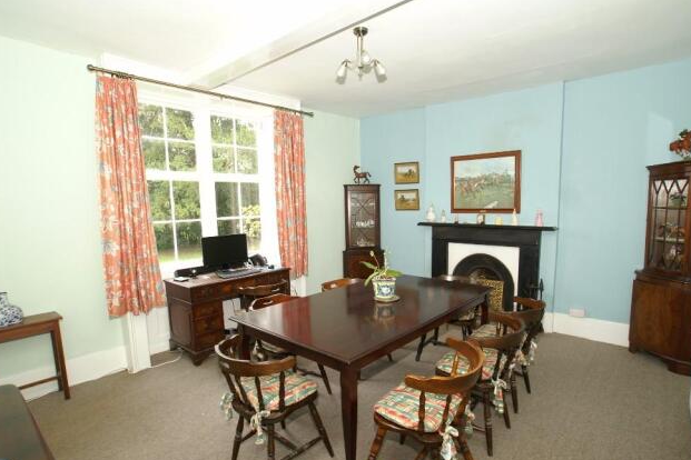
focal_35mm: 19
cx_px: 352
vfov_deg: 64.5
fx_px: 365
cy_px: 238
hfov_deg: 86.9
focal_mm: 12
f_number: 4.5
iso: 200
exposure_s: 1/60
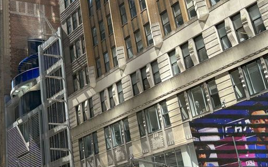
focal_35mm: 65
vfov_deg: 19.0
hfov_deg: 29.3
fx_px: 475
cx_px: -6
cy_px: -28
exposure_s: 1/2283
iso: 50
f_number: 1.6
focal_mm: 5.96
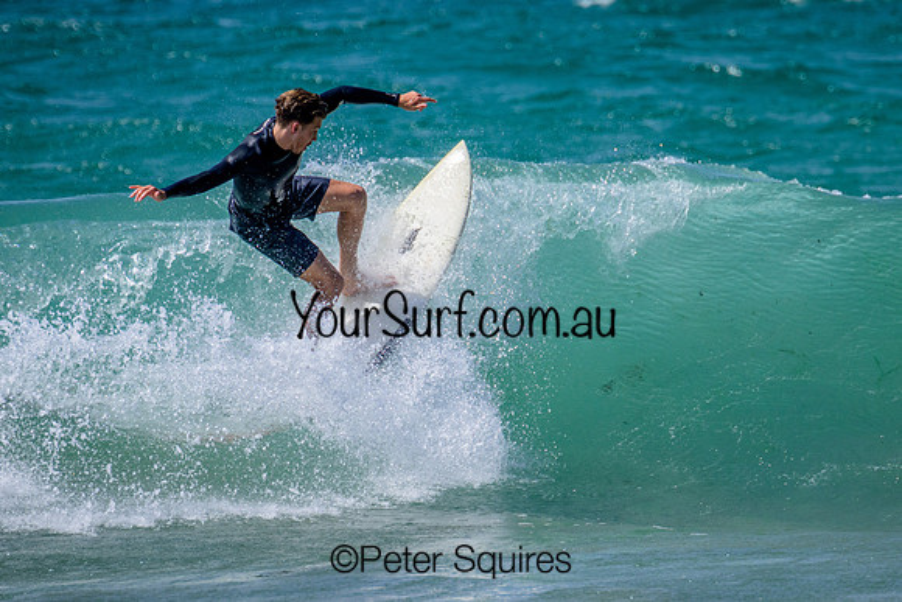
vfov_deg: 1.5
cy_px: 336
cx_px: 504
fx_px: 22390
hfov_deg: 2.3
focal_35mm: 893
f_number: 11
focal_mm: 800
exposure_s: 1/2000
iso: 1000
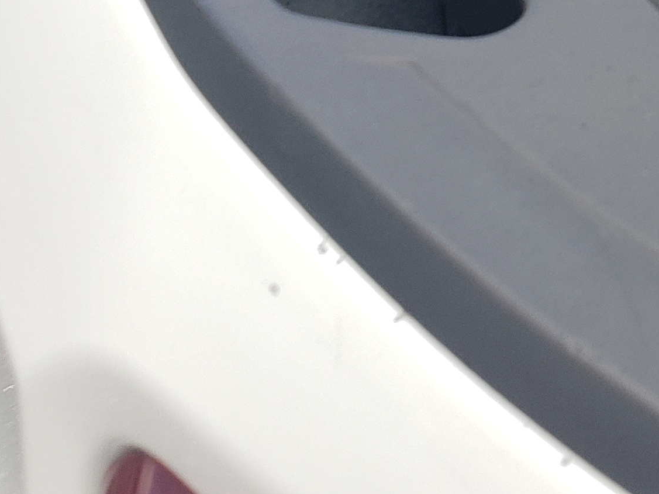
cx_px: 941
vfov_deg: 14.7
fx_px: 1770
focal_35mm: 93
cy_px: -262
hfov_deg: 18.9
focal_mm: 4.3
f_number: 2.4
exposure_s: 1/640
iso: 50
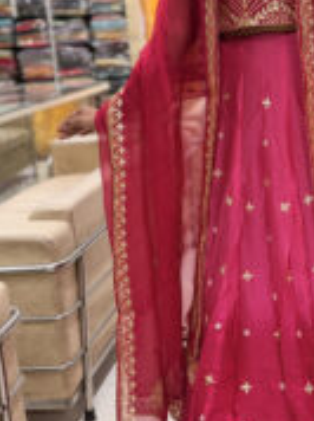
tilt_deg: -9.1
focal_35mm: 54
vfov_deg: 35.1
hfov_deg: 25.9
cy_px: 130
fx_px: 655
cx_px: 295
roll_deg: +2.2
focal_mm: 6.76
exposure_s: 1/100
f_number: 1.78
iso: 100
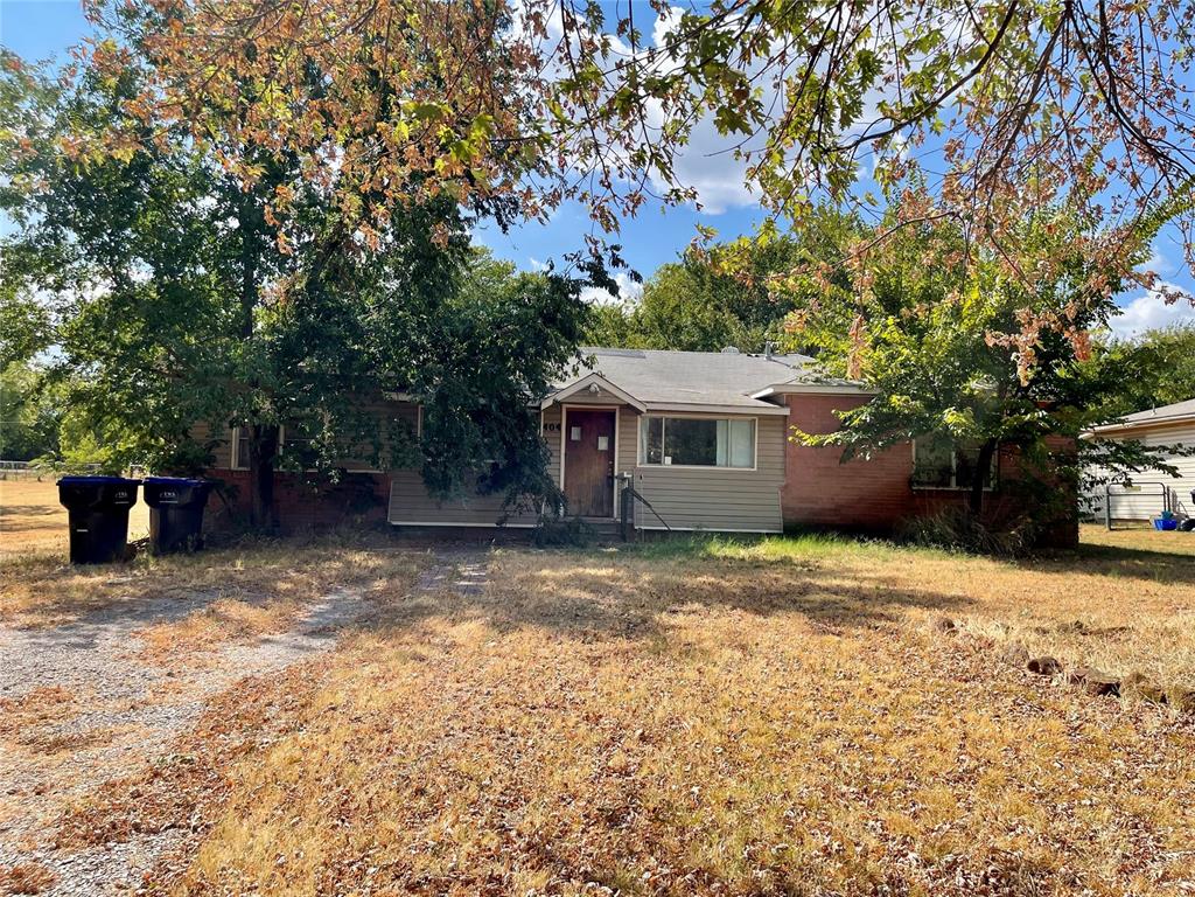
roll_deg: -1.5
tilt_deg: +4.8
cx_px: 598
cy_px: 448
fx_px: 863
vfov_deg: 54.9
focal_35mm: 25
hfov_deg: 69.4
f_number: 1.6
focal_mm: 5.1
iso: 32
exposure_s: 1/2165
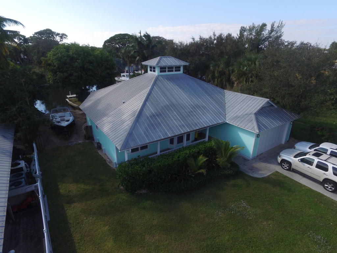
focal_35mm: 20
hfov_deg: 81.7
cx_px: 168
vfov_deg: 66.0
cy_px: 126
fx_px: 195
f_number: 2.8
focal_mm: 3.61
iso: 100
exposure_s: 1/683
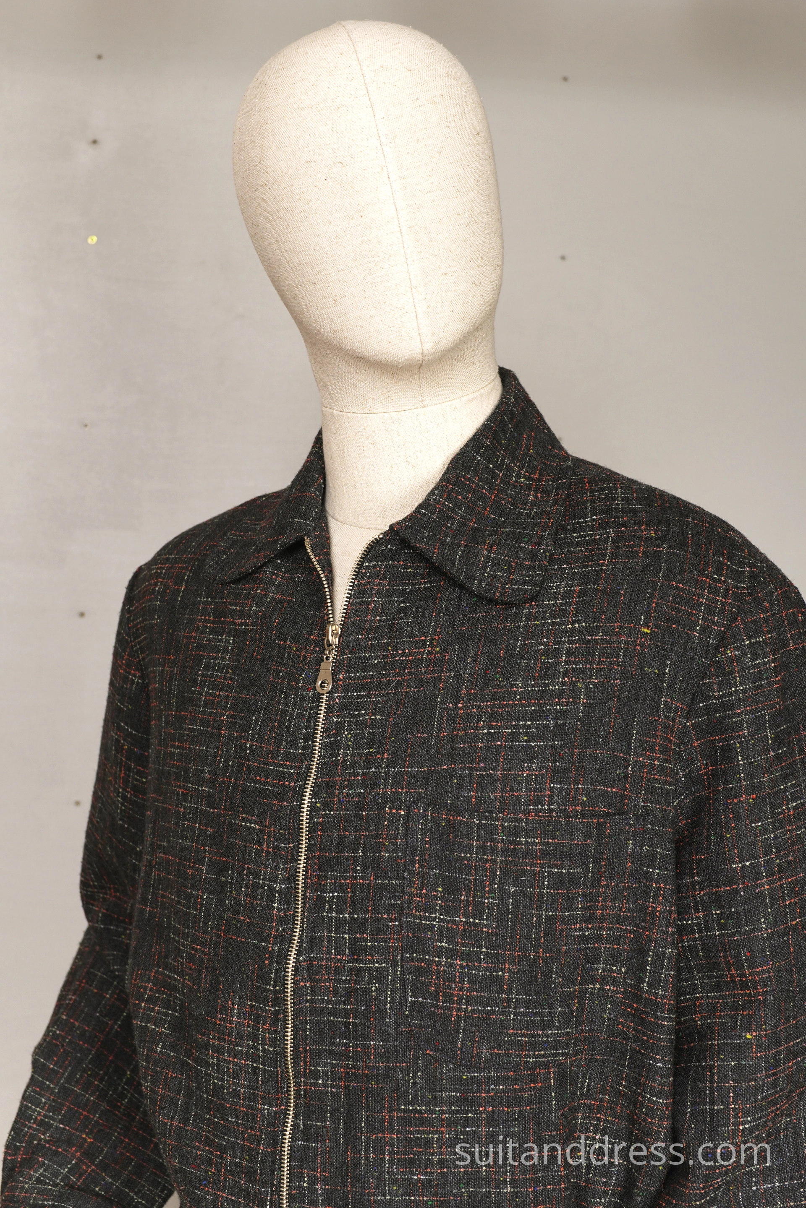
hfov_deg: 28.1
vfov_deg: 41.1
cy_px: 604
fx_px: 1612
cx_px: 403
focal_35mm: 48
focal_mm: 32
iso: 200
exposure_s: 1/13
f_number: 5.6
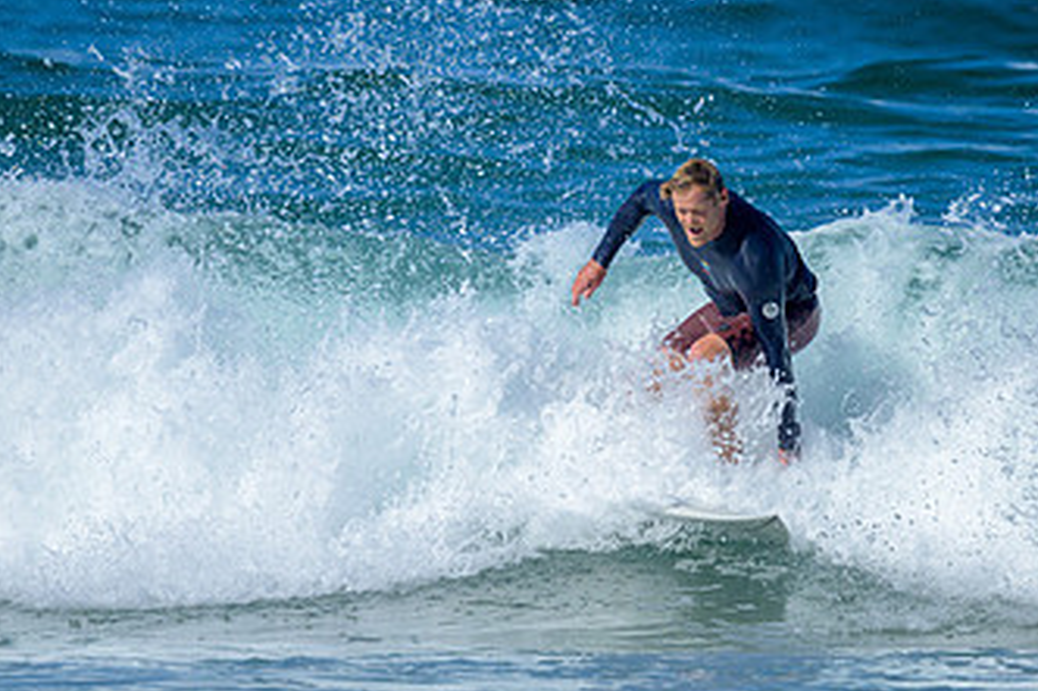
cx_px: 519
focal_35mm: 1398
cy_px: 295
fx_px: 40287
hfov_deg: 1.5
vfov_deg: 1.0
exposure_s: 1/2500
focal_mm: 800
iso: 250
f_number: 6.3
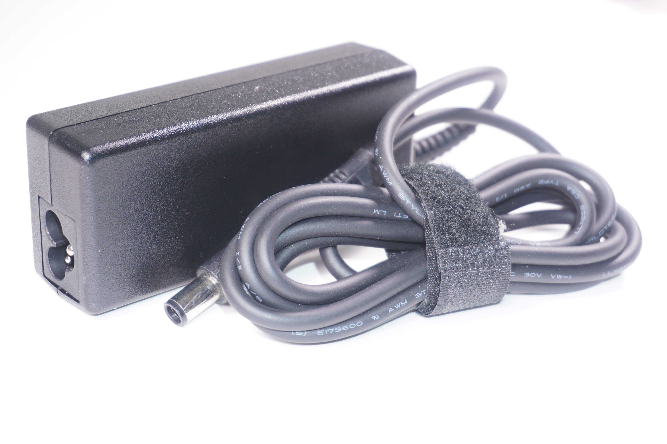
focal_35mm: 69
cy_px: 222
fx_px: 1277
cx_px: 334
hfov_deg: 29.3
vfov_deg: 19.7
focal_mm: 46
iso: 640
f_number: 5.6
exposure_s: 1/160
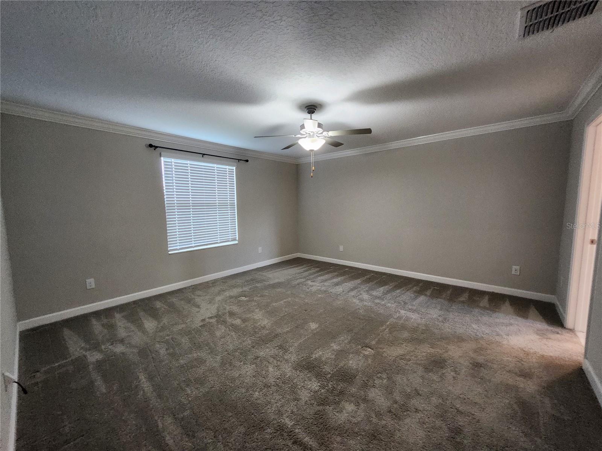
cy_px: 226
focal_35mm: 13
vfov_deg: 89.9
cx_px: 301
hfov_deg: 106.2
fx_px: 226
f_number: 2.2
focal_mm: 1.74
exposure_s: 1/40
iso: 320
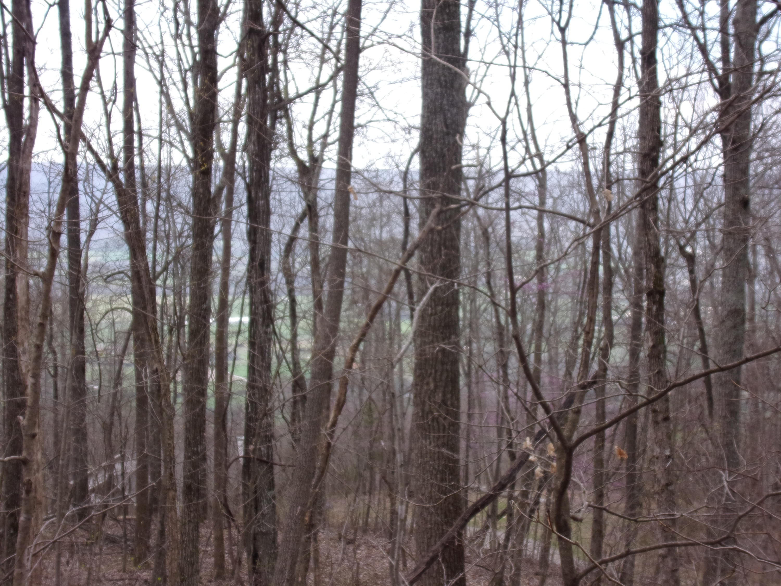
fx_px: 1218
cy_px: 293
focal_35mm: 54
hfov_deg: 35.5
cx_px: 390
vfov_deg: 27.0
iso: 80
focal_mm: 9.8
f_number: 4.3
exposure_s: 1/170
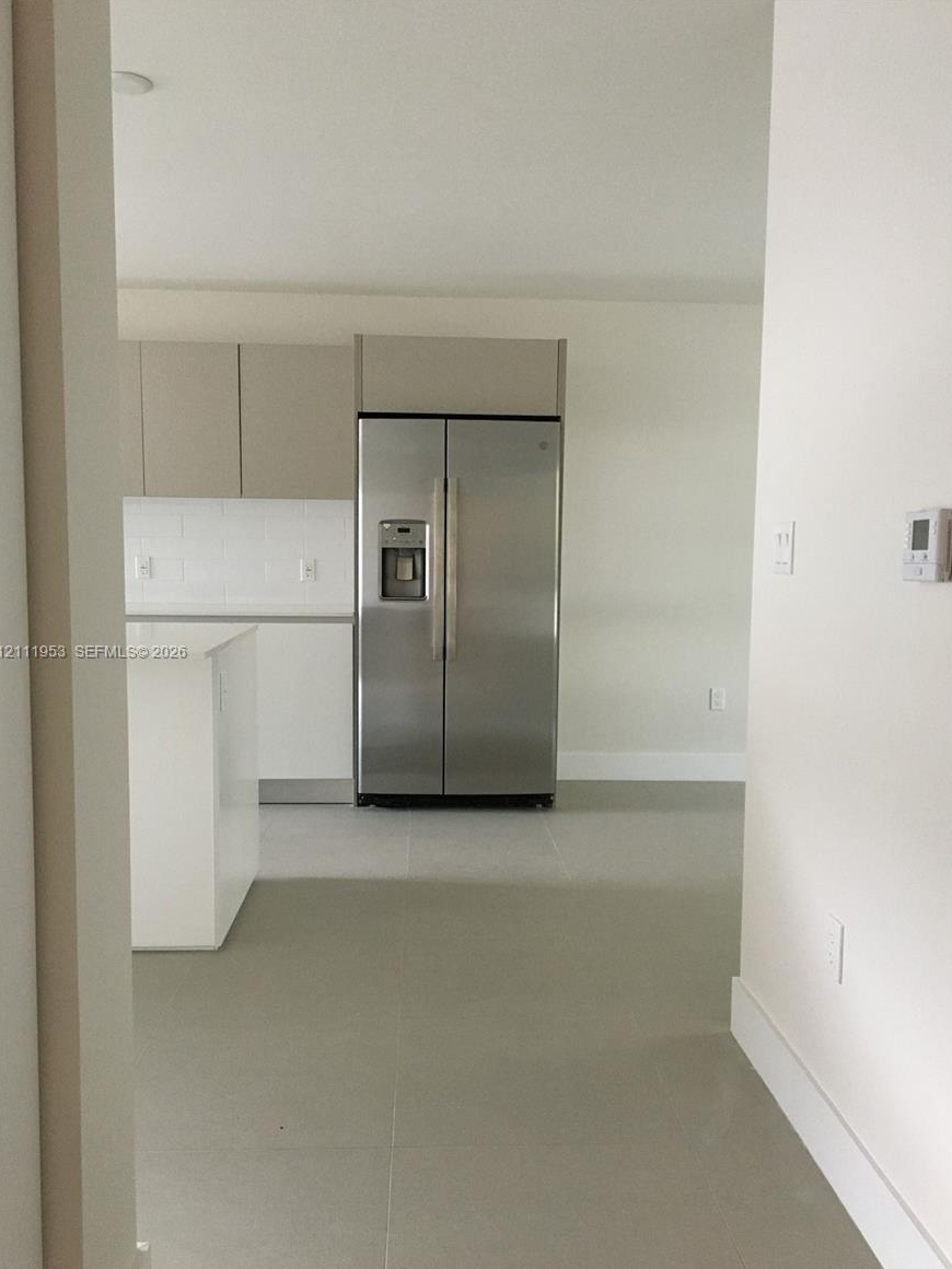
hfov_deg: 46.8
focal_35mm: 30
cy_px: 653
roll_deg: -2.0
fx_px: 1100
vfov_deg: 60.0
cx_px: 476
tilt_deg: -4.5
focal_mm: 4.15
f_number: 2.2
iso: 160
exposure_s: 1/30
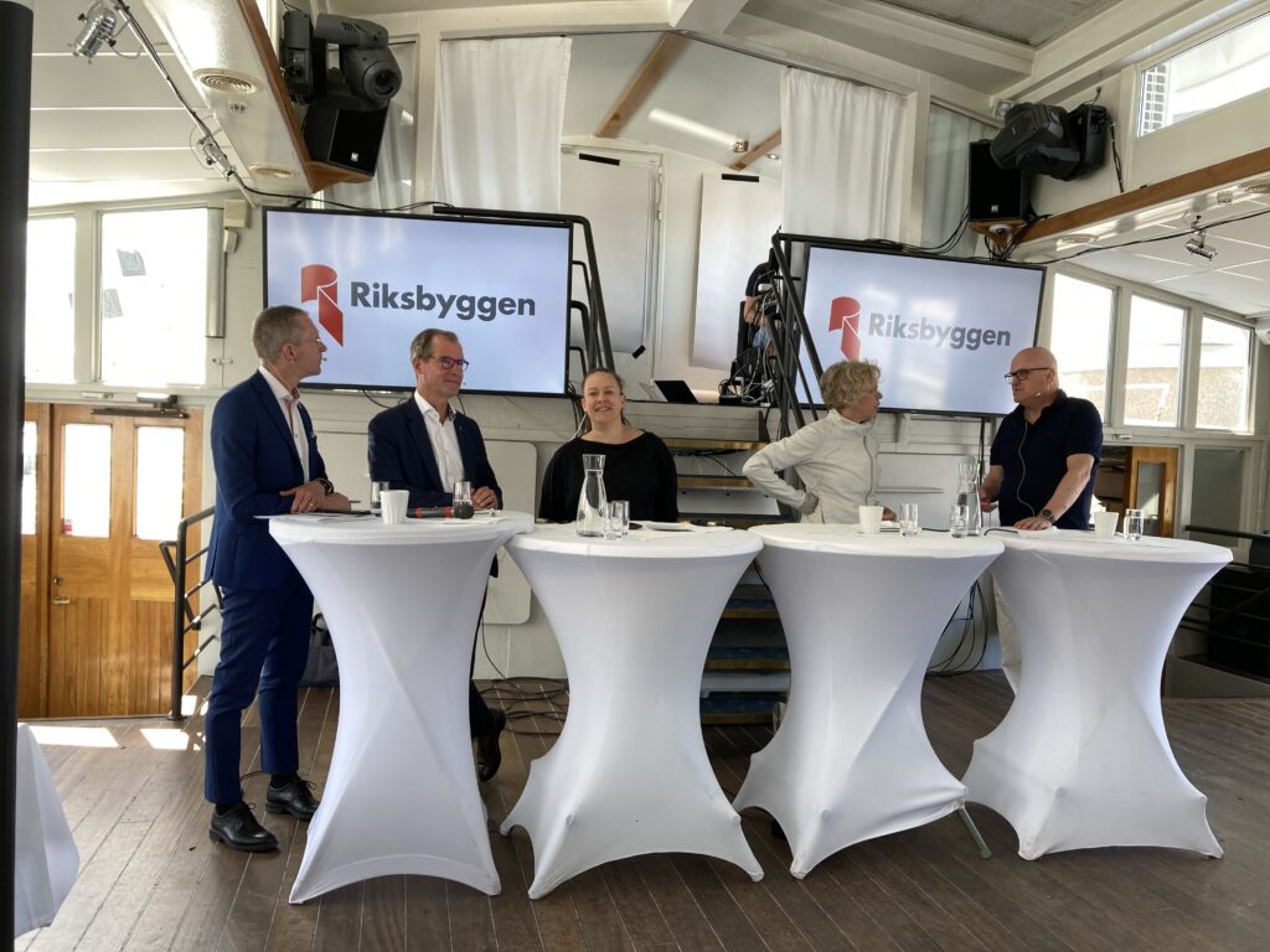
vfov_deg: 49.7
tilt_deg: -3.5
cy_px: 476
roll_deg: -2.2
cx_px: 635
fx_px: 1027
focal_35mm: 28
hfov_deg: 63.4
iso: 25
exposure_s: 1/100
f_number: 1.8
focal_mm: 3.99
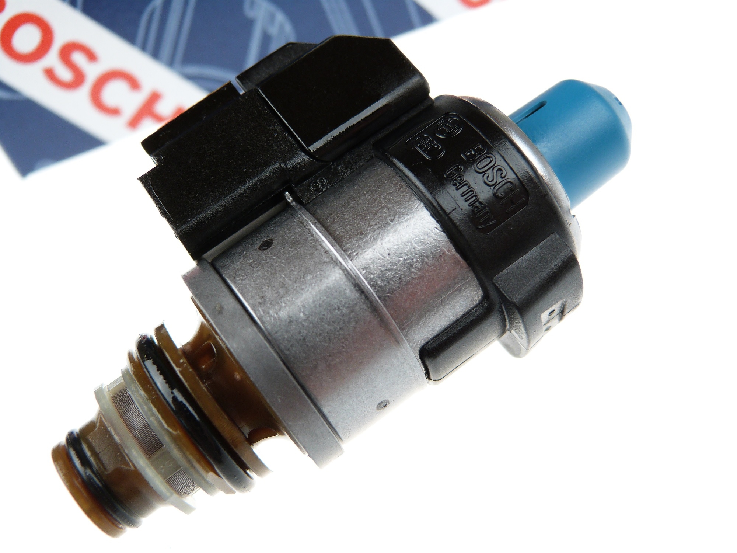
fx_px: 937
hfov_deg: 42.9
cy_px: 276
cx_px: 368
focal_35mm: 44
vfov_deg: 32.9
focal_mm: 7.9
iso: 100
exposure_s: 1/60
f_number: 3.2
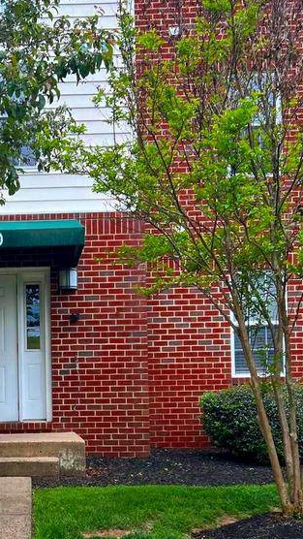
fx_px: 785
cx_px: 6
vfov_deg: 37.3
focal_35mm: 55
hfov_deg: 21.2
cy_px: 374
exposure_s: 1/666
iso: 50
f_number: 1.5
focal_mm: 5.7
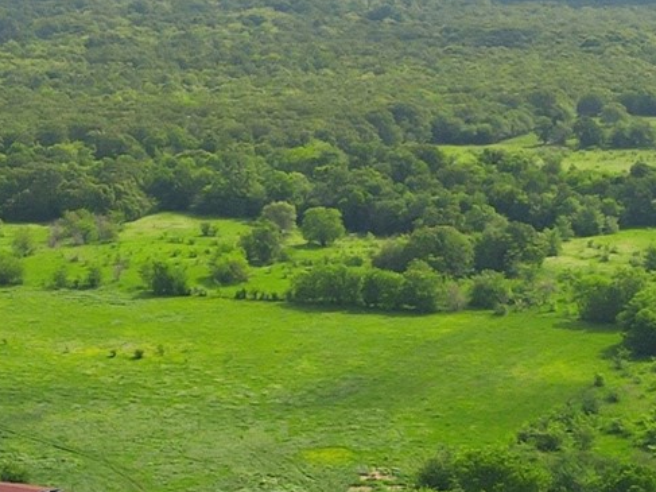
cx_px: 443
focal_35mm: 101
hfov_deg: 19.4
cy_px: 452
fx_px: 1914
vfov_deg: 14.5
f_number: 2.8
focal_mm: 4.5
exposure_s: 1/1000
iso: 100
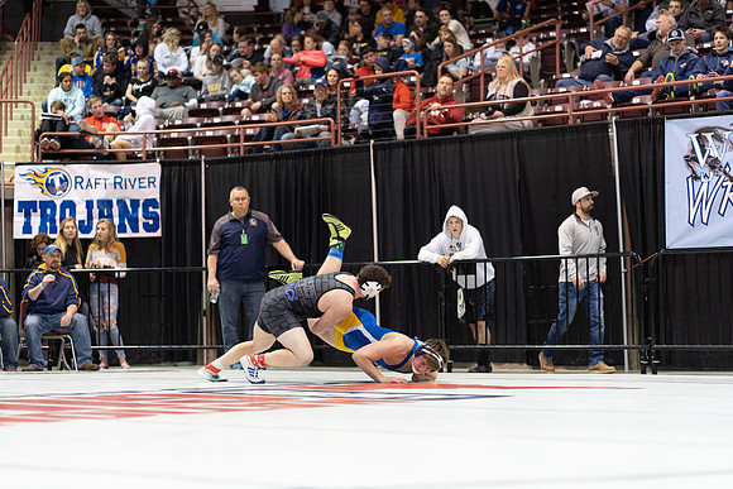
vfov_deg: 16.1
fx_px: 1731
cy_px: 244
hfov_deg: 23.9
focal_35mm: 85
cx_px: 366
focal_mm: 85
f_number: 1.8
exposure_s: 1/500
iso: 2500
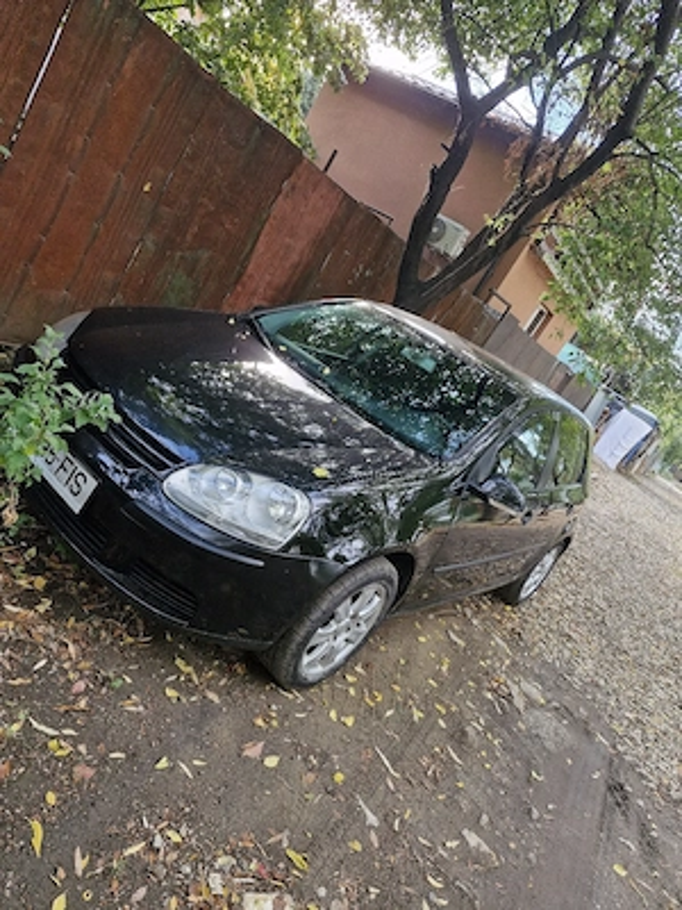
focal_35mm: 23
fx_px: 604
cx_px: 341
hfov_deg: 58.9
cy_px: 455
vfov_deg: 73.9
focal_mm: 5.54
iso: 64
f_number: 1.8
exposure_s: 1/182
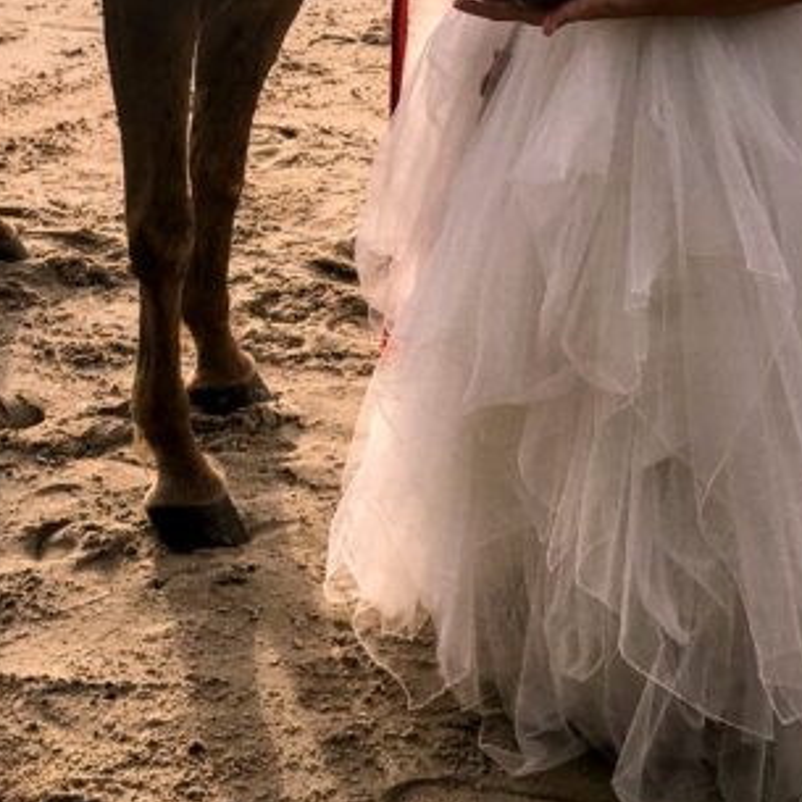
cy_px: -68
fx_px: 2254
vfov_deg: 19.4
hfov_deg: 20.2
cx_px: 463
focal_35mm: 86
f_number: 2.2
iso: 25
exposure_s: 1/1148
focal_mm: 4.15
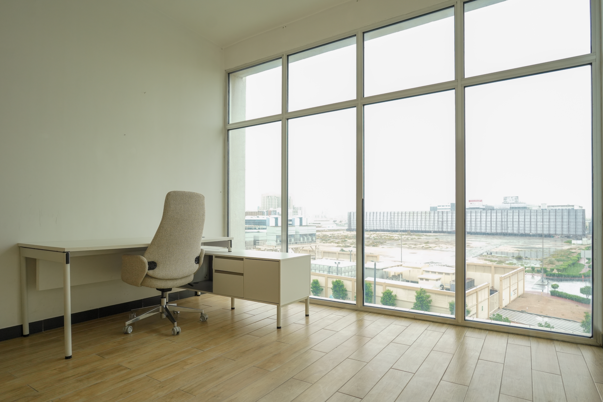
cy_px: 201
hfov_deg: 84.0
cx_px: 302
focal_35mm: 20
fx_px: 335
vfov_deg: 61.9
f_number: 4.5
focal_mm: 20
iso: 1000
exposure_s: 1/30
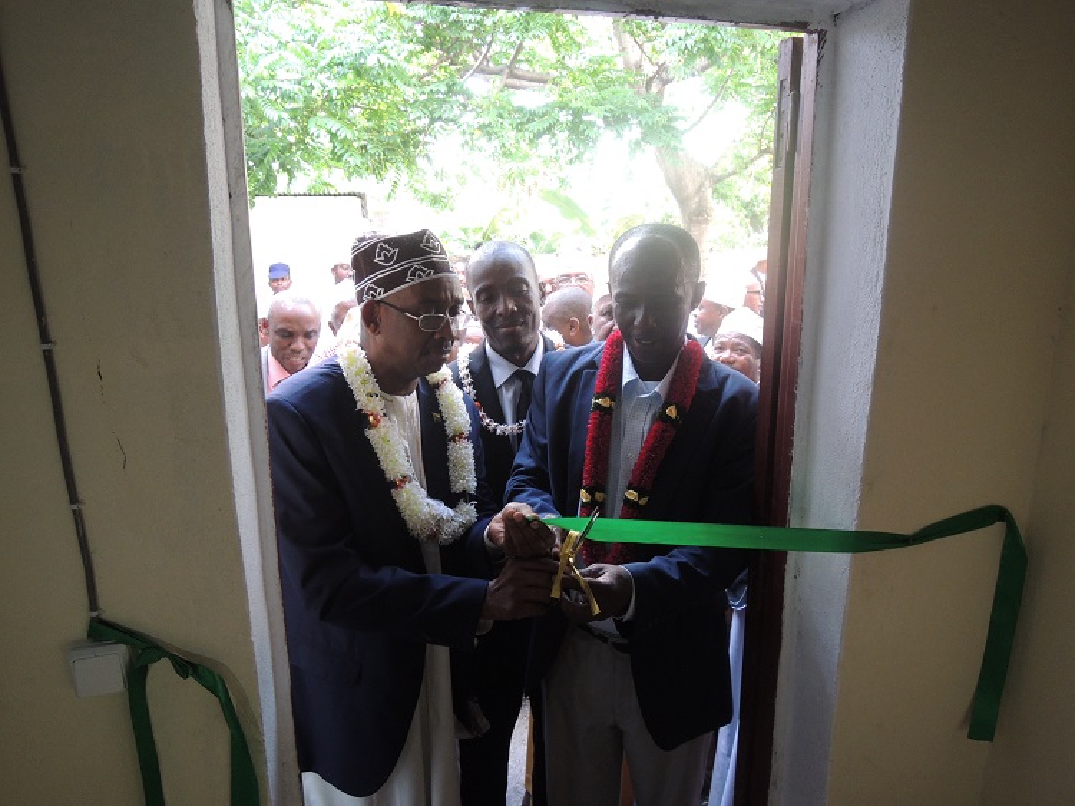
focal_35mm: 24
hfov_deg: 71.6
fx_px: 745
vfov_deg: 56.8
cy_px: 403
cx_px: 538
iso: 280
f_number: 2.8
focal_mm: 4.3
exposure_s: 1/30
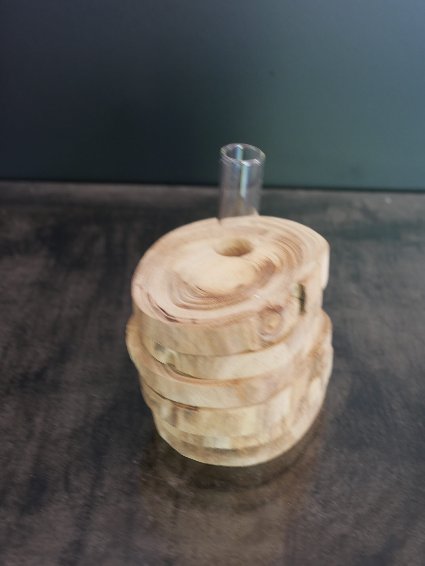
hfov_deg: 29.1
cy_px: 283
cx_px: 212
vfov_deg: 38.2
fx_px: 818
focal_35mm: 50
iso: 400
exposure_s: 1/3.2
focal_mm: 25
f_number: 5.1
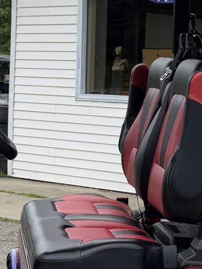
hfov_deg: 13.1
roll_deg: -1.9
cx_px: 86
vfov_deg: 17.4
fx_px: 879
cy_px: 140
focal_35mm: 113
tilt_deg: -3.6
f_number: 1.78
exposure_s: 1/2801
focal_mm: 6.76
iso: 80
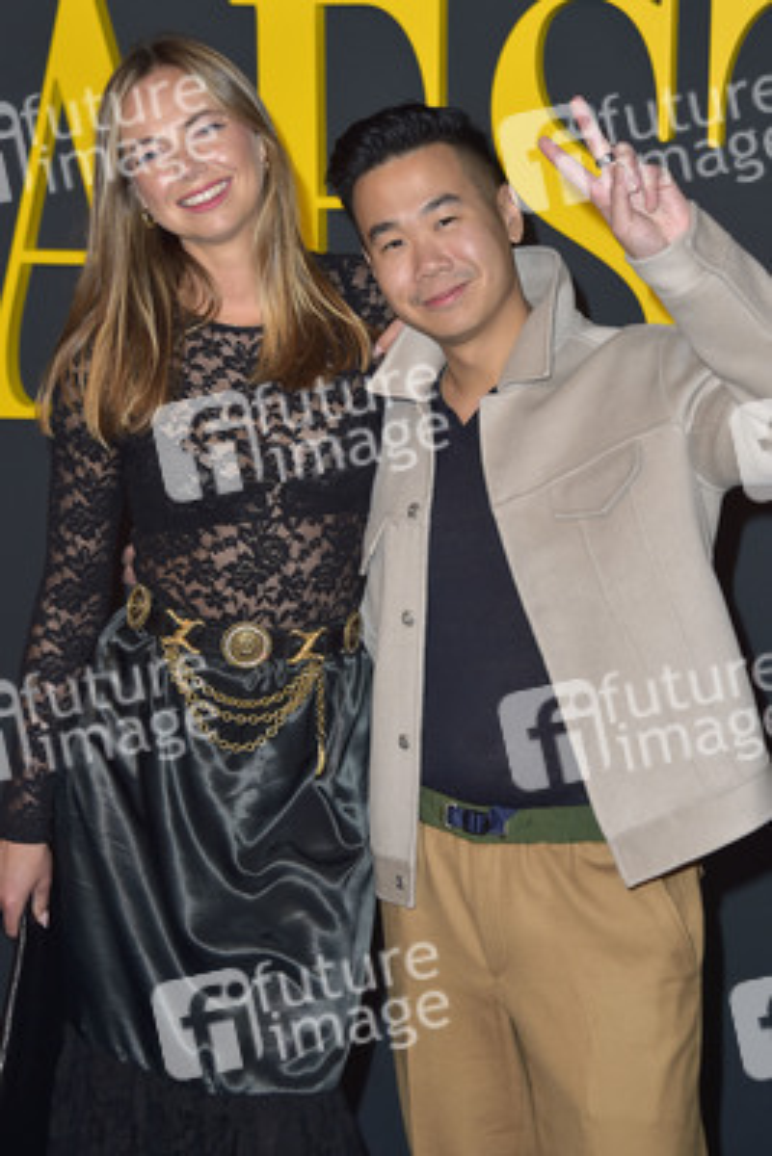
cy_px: 578
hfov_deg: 15.2
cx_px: 386
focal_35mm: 90
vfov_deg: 22.6
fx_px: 2892
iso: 320
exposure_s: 1/250
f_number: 6.3
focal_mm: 90
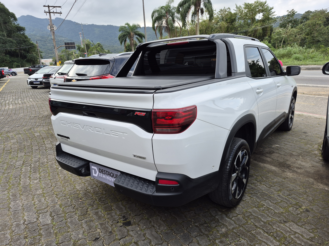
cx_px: 164
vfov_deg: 58.9
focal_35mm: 23
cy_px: 123
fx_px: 219
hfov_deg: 73.9
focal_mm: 5.4
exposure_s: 1/650
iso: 25
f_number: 1.8
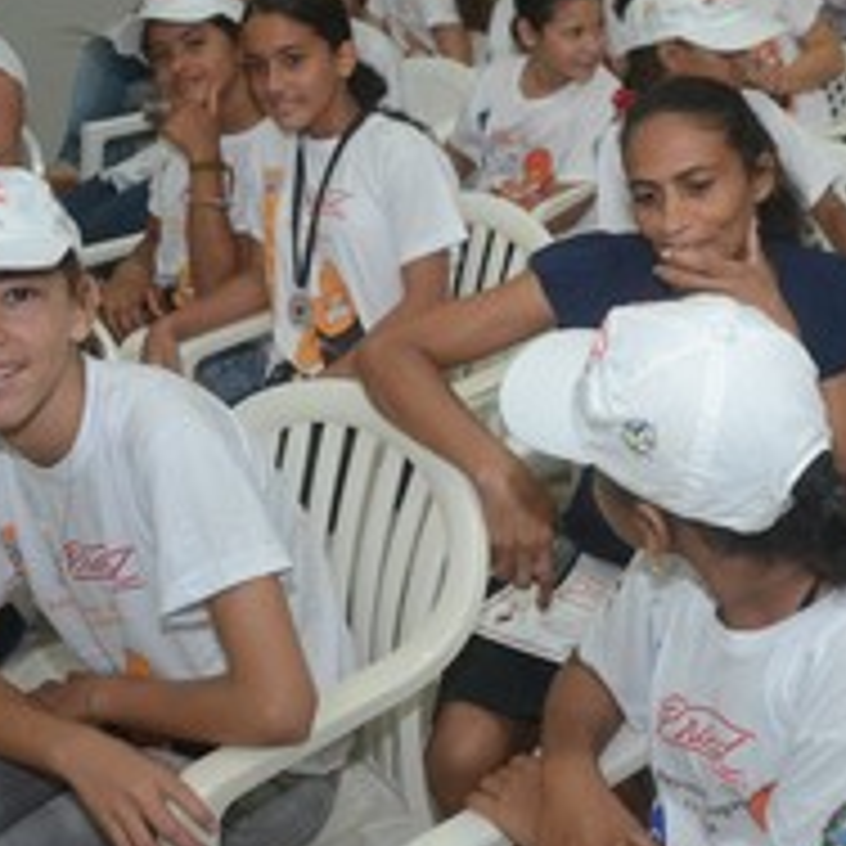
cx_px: 801
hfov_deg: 26.9
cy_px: 243
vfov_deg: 27.9
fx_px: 1687
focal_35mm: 61
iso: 1600
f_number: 3.5
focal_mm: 20
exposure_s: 1/125
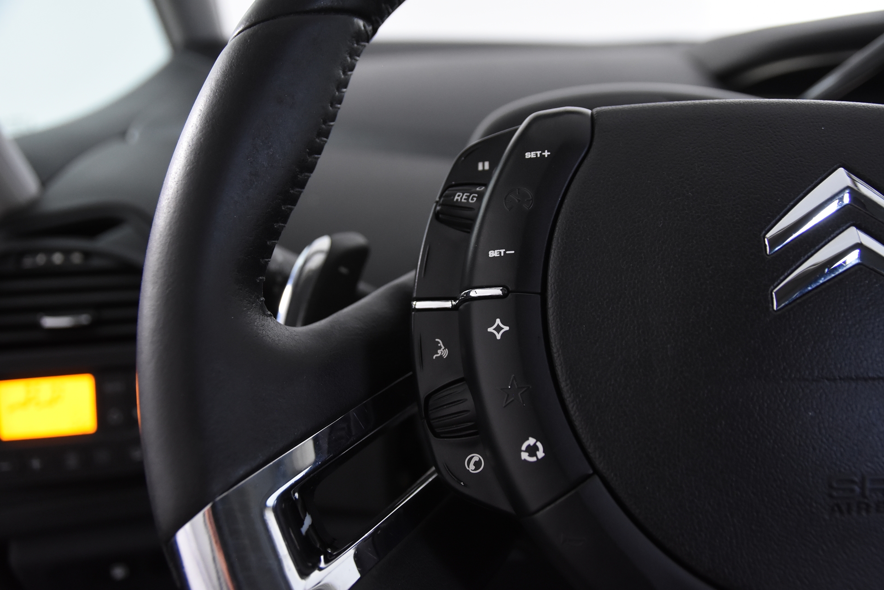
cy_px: 295
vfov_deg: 40.0
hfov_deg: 57.2
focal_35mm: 33
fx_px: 810
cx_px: 442
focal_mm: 22
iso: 1600
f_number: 4
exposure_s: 1/60
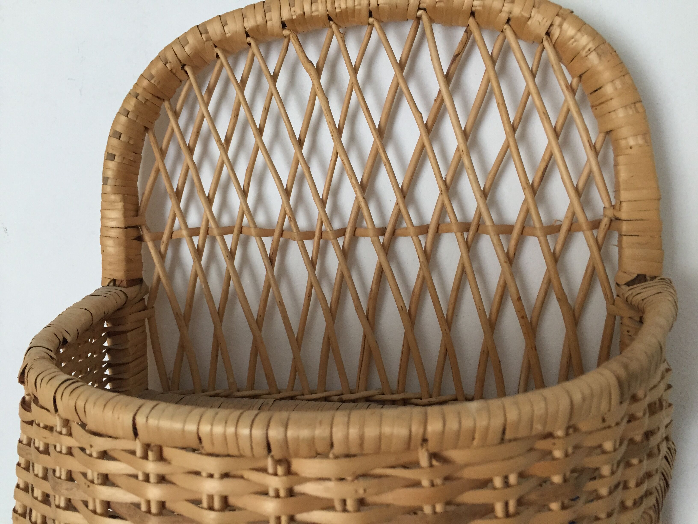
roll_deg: +0.0
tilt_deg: -4.9
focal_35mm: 29
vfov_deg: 48.2
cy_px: 262
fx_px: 585
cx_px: 349
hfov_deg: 61.7
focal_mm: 4.15
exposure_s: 1/33
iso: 160
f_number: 2.2
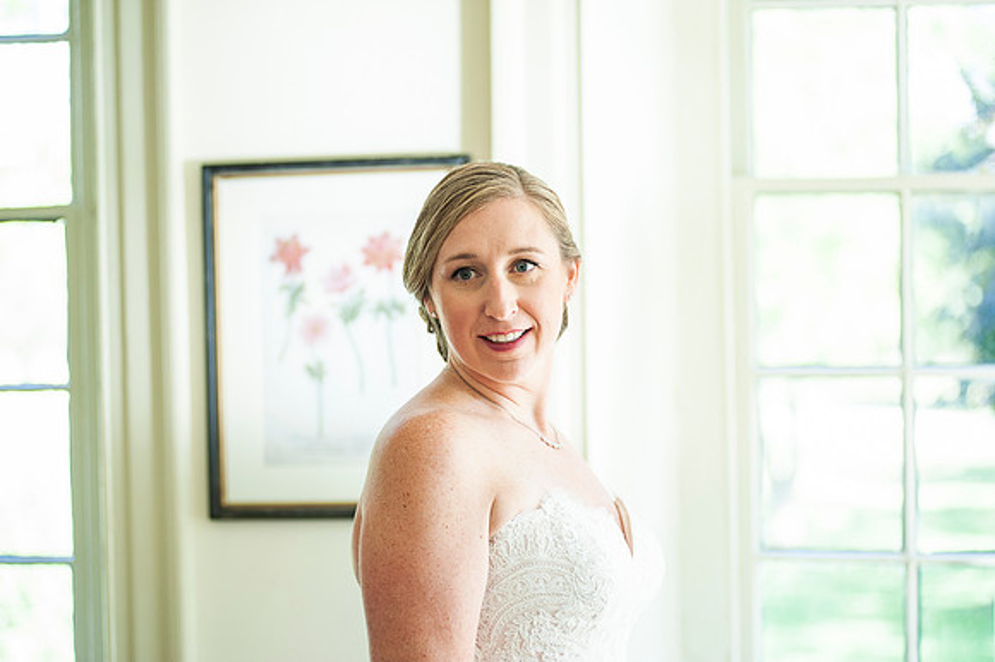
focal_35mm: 80
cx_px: 498
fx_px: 2210
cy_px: 331
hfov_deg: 25.4
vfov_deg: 17.0
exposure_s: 1/200
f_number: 2.8
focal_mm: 80
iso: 500
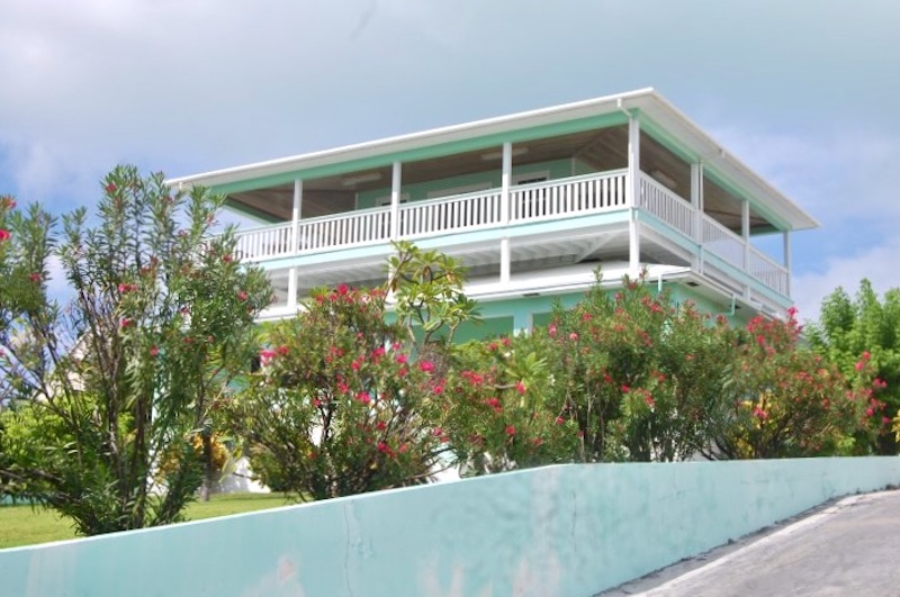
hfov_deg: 37.9
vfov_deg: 25.7
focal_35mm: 52
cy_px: 298
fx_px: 1311
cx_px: 450
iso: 200
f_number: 10
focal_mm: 35
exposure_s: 1/400
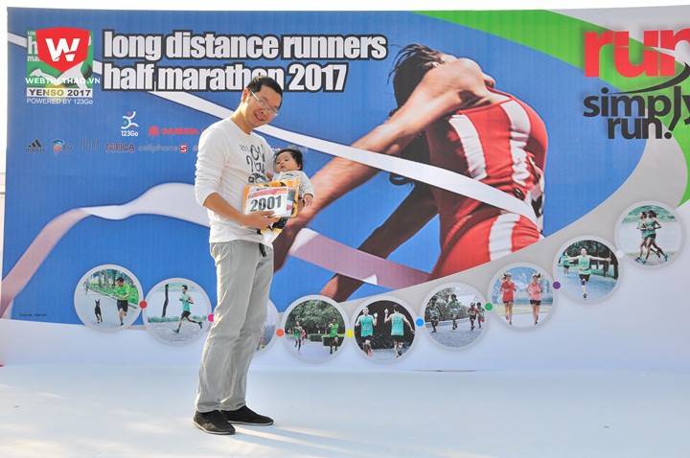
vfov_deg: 35.4
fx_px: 718
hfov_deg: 51.3
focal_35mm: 38
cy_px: 229
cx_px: 345
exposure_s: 1/100
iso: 200
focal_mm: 25
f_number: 11
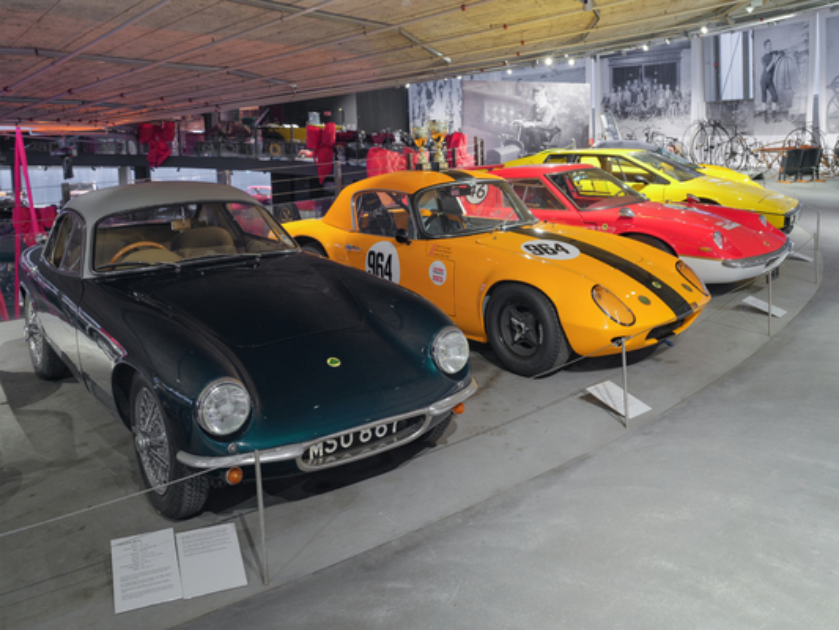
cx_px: 420
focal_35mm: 28
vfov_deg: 49.8
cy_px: 315
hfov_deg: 63.4
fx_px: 679
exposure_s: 1.1
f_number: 8
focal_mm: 35.6
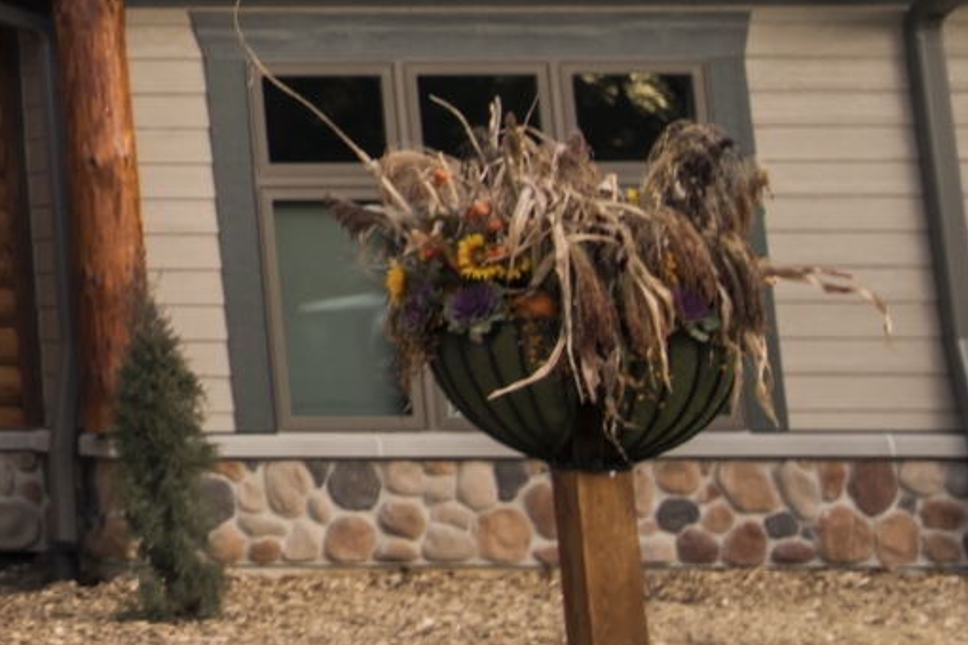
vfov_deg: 11.0
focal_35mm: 121
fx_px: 3253
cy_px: -261
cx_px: -977
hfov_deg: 14.2
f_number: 4.5
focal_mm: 30
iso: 500
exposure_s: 1/320
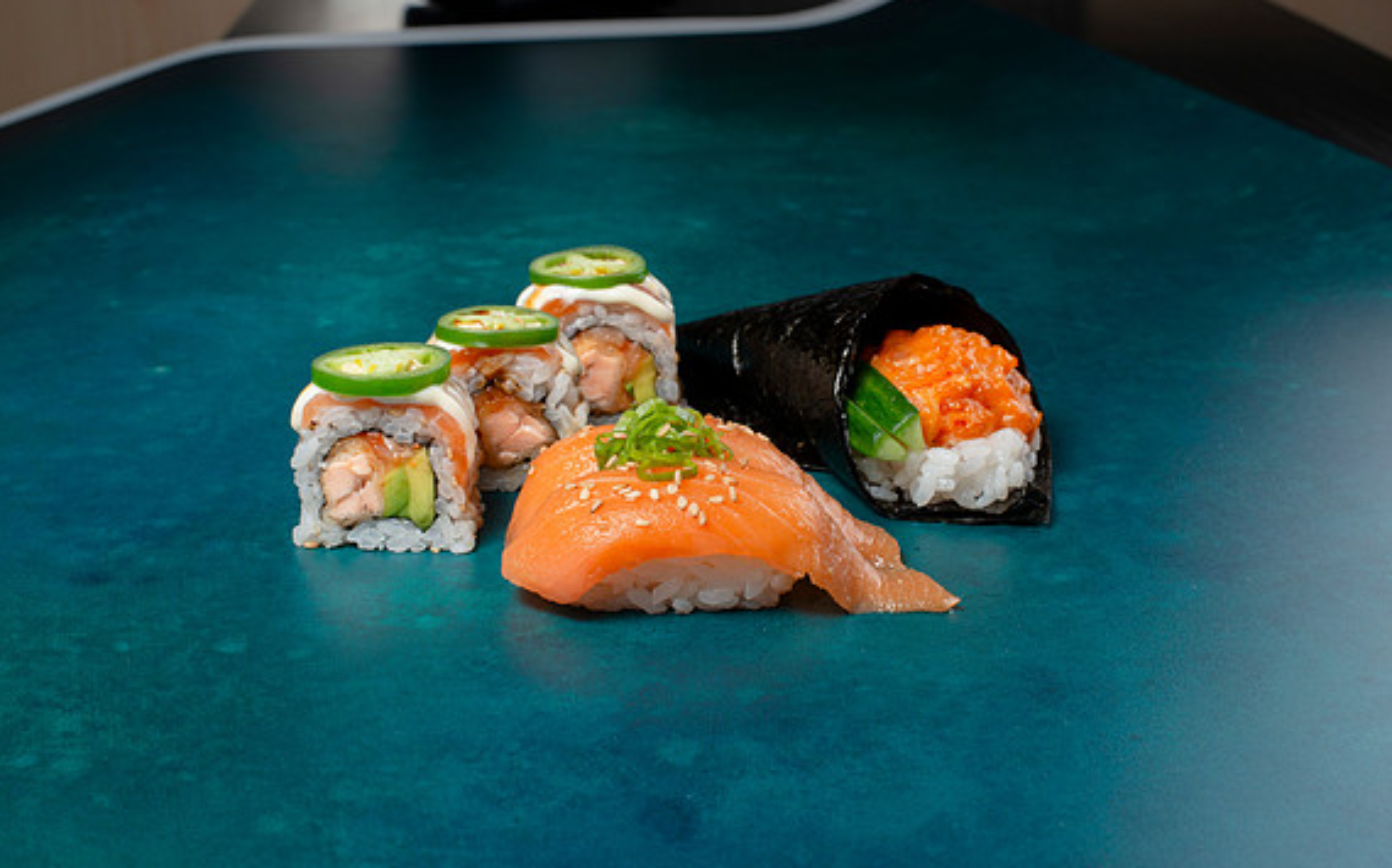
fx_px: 1972
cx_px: 700
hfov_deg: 38.9
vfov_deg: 24.8
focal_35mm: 52
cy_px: 461
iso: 250
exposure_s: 1/80
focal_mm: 50
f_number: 13
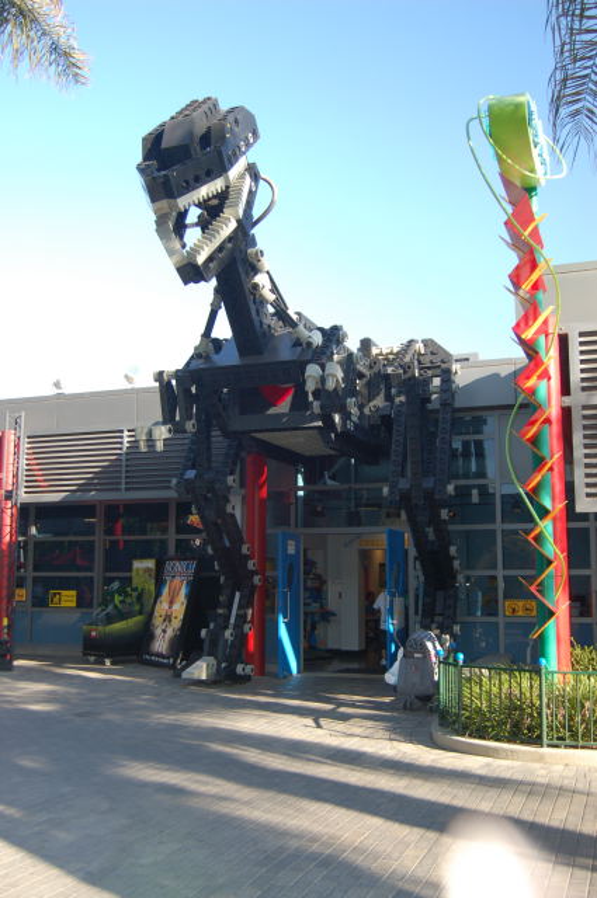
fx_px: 898
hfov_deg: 36.8
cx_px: 298
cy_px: 449
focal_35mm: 36
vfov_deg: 53.2
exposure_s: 1/160
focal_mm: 24
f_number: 4
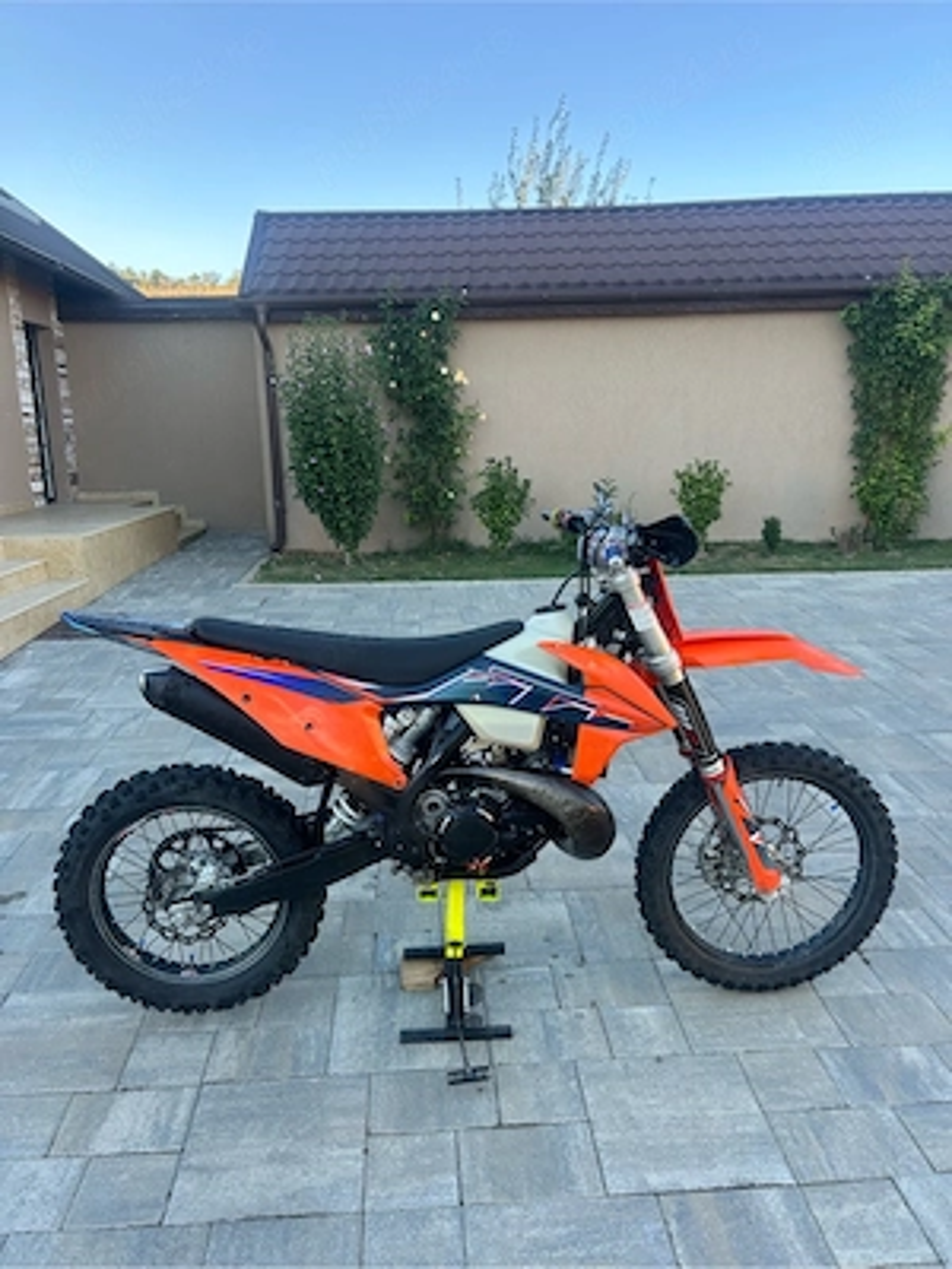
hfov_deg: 53.1
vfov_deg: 67.3
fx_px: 953
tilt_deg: -11.8
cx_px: 476
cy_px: 634
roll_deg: +1.5
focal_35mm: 26
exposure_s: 1/311
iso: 50
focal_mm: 5.7
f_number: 1.5
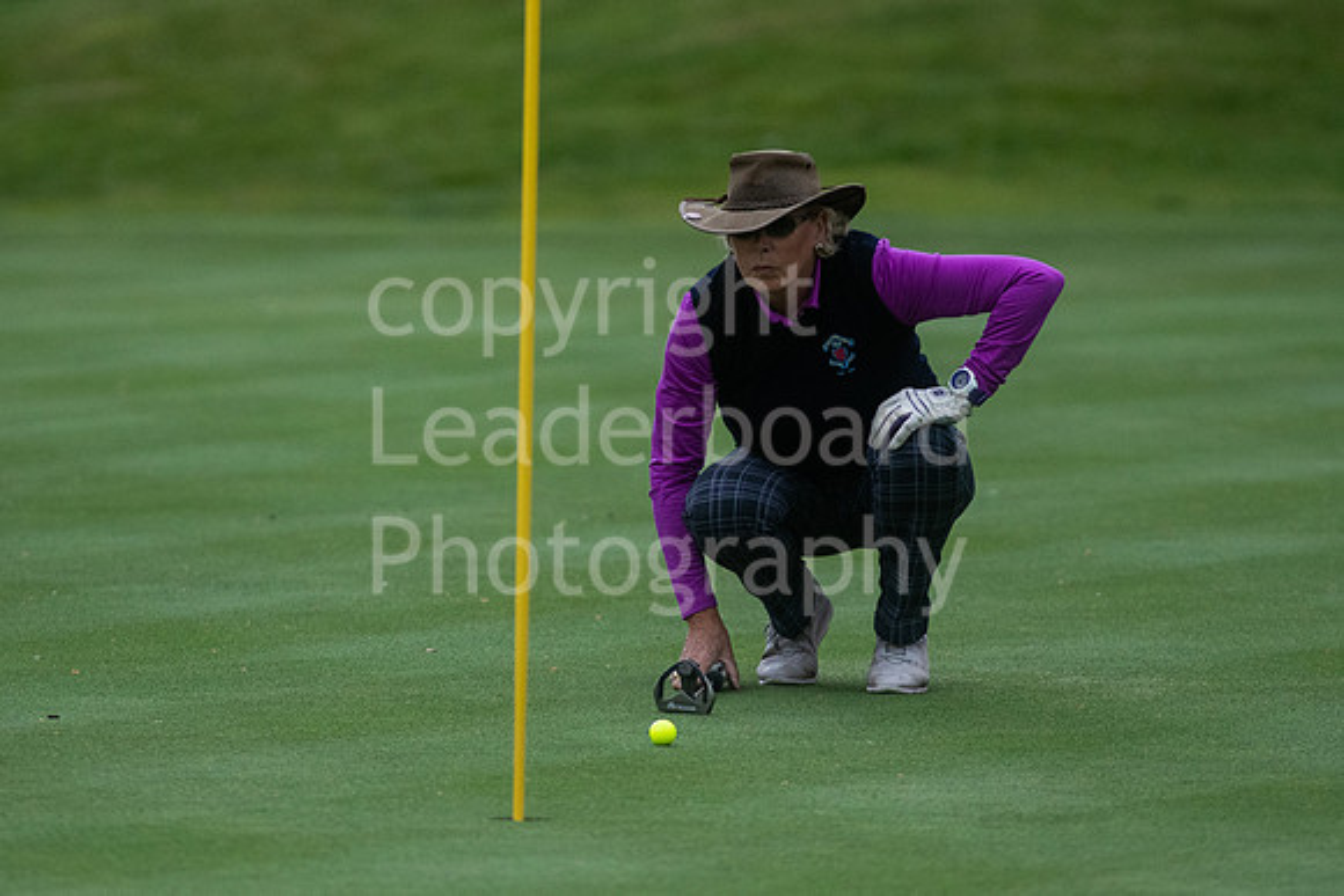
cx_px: 599
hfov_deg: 3.4
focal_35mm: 598
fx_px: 22322
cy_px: 351
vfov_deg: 2.3
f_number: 4
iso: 1000
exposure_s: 1/2000
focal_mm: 300
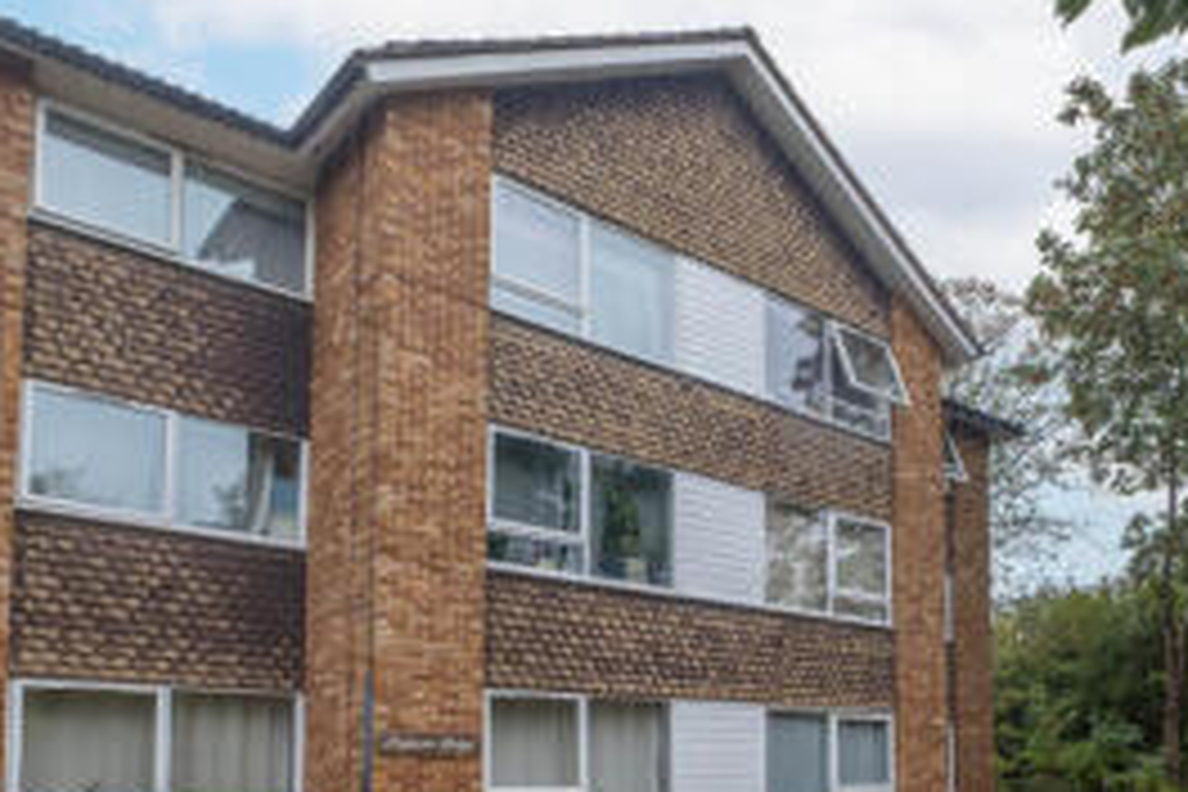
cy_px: 520
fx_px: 891
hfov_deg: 67.3
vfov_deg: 47.3
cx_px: 630
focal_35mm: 27
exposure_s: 1/30
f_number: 7.1
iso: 400
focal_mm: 10
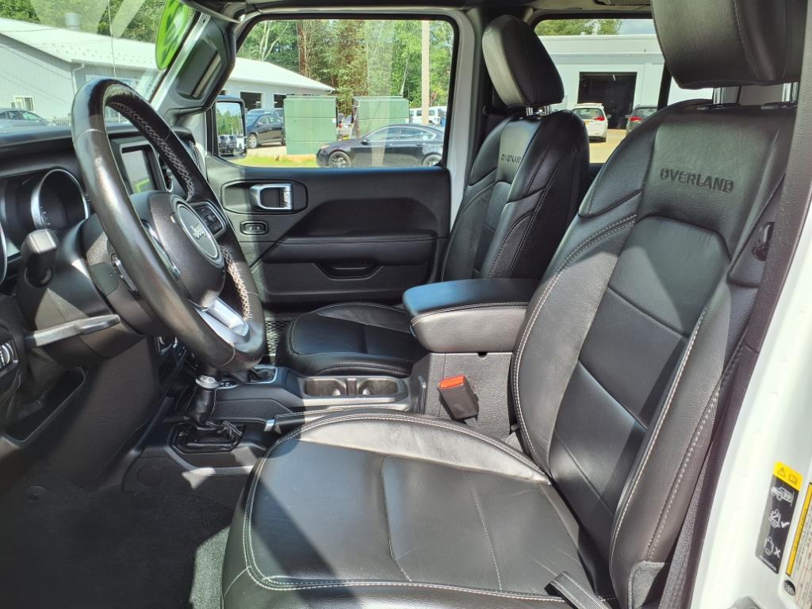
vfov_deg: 51.4
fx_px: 633
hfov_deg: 65.3
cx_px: 406
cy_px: 304
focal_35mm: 27
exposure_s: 1/385
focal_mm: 3.58
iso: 40
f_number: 1.9
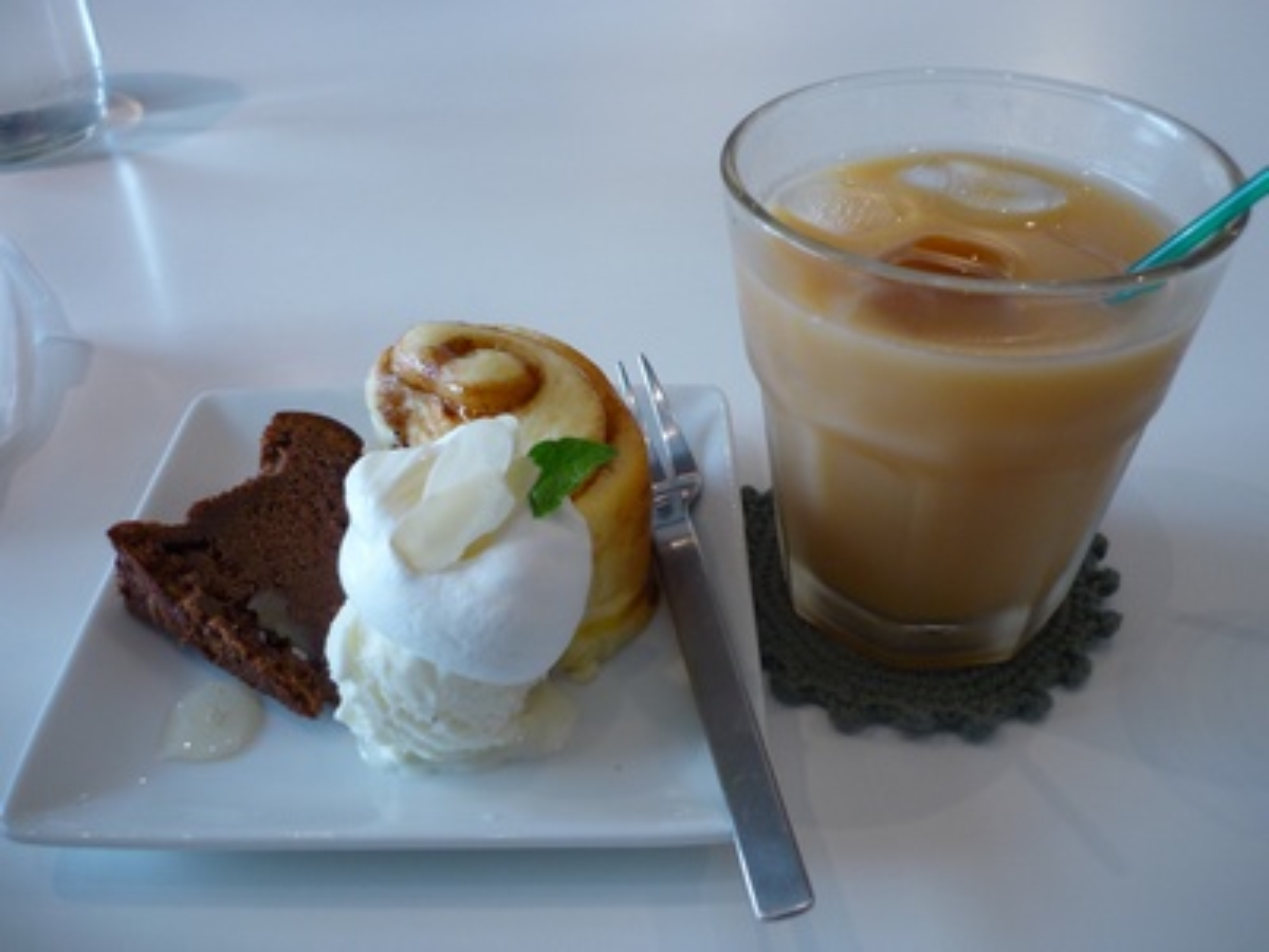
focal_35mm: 33
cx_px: 634
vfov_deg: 42.9
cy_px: 476
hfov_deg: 55.4
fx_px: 1210
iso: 125
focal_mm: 5.5
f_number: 2.8
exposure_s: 1/30
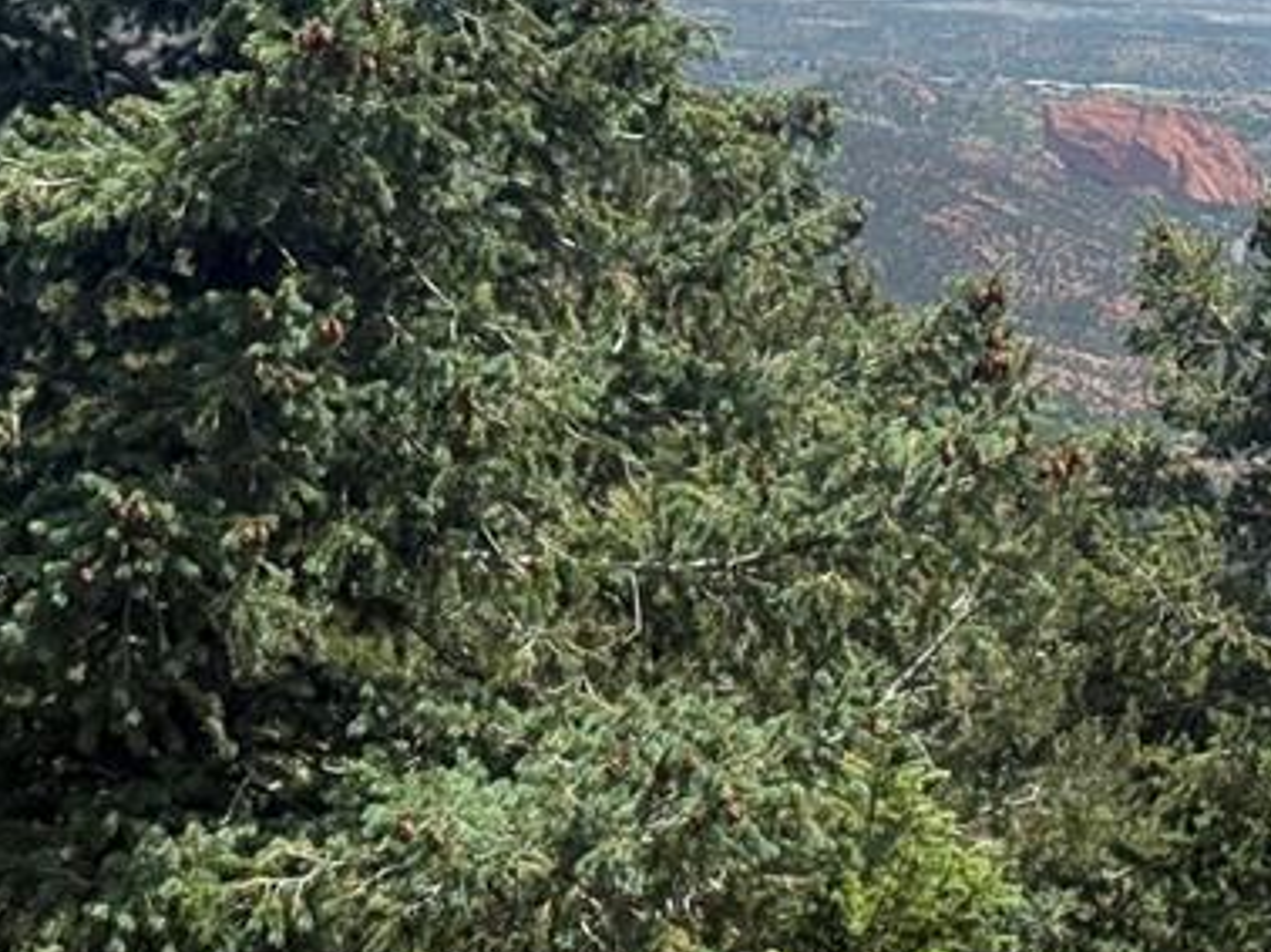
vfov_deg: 11.3
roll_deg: -2.5
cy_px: 32
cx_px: 1328
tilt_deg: -1.5
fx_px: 4770
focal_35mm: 130
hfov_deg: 14.9
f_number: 1.78
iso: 64
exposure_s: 1/7874
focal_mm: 6.76
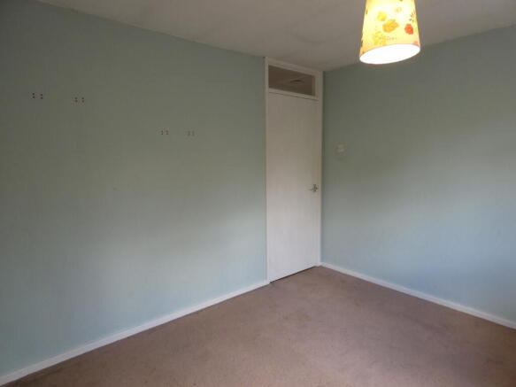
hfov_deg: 81.8
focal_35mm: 20
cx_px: 258
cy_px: 194
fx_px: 298
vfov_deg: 66.0
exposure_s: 1/60
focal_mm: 3.6
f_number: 2.8
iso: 250
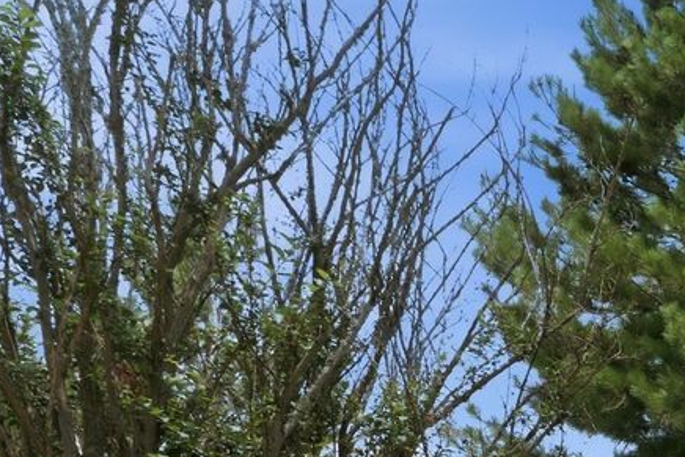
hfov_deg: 27.8
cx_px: 936
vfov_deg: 20.9
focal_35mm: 57
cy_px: 655
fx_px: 1080
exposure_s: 1/320
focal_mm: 11
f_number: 7.1
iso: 100
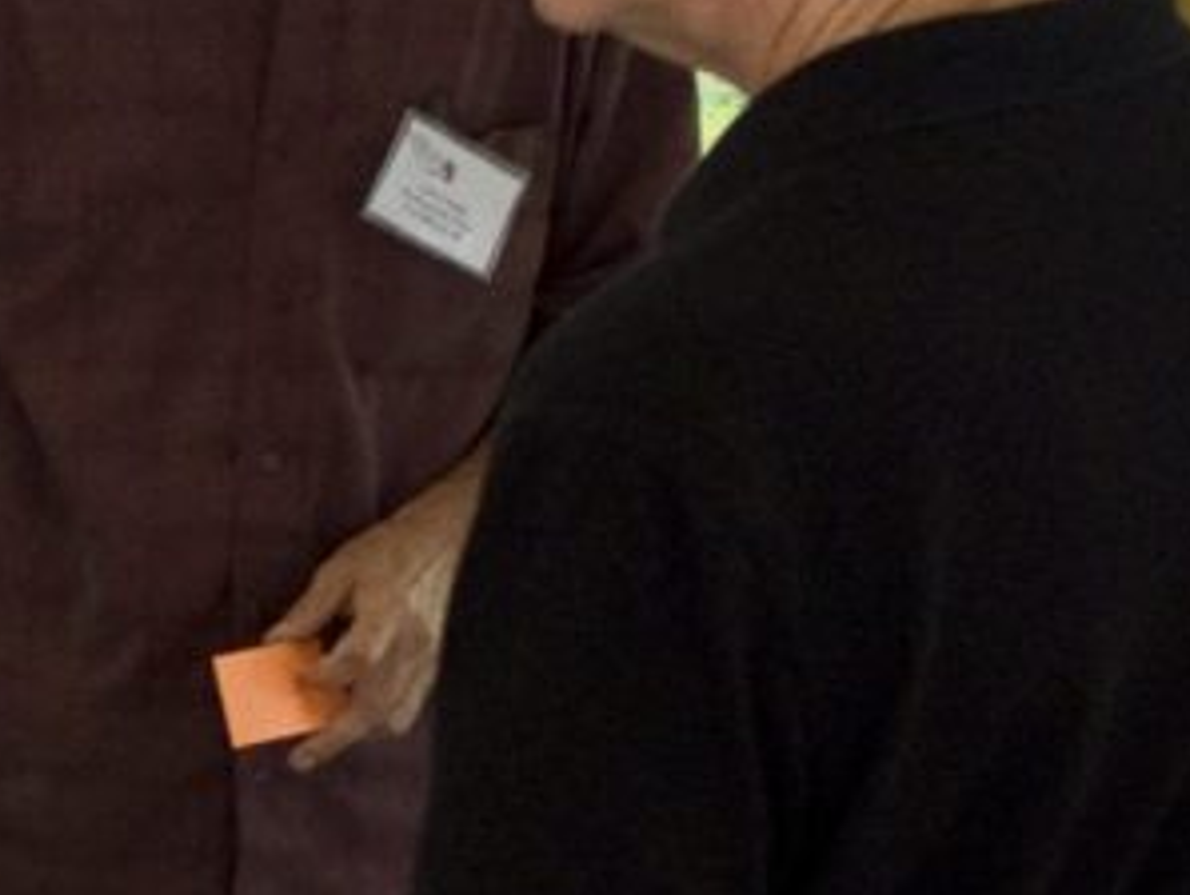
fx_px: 5539
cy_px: 903
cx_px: -767
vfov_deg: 9.2
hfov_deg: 11.6
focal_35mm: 161
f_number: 2.8
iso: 800
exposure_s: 1/200
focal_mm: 15
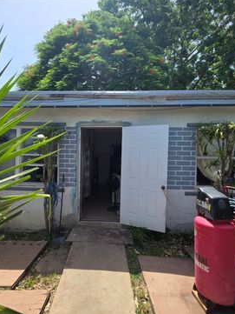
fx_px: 163
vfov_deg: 87.7
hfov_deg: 71.4
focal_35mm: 18
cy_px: 160
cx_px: 103
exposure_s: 1/1148
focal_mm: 2.2
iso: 40
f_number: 1.9
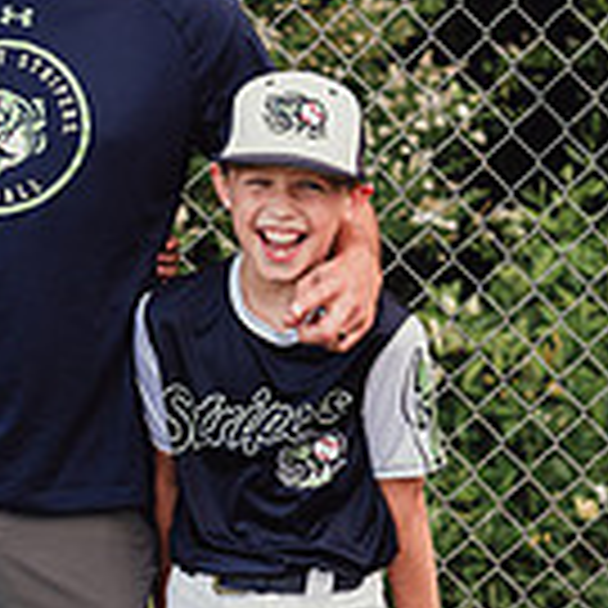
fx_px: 4789
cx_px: 50
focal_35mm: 241
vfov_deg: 7.3
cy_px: 491
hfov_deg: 7.2
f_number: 4
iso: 250
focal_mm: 85
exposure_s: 1/250
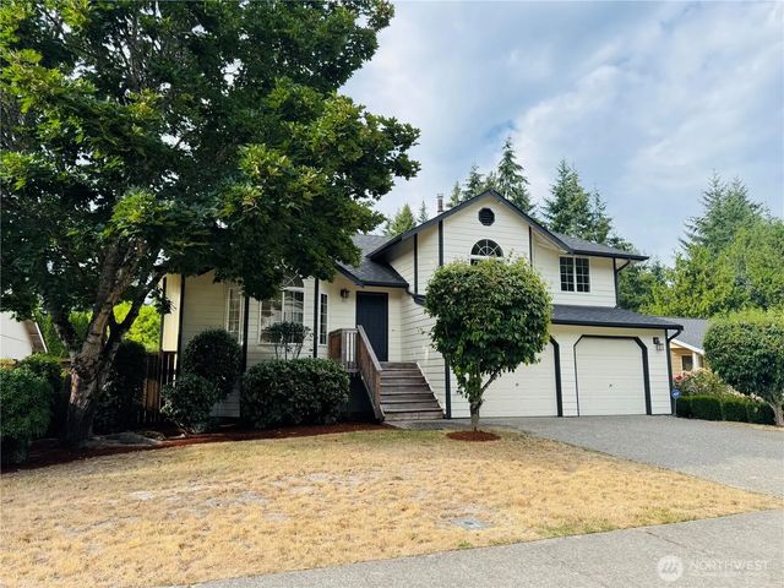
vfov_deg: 56.8
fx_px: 544
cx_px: 392
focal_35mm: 24
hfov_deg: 71.6
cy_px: 294
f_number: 1.78
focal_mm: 6.76
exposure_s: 1/1524
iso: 80
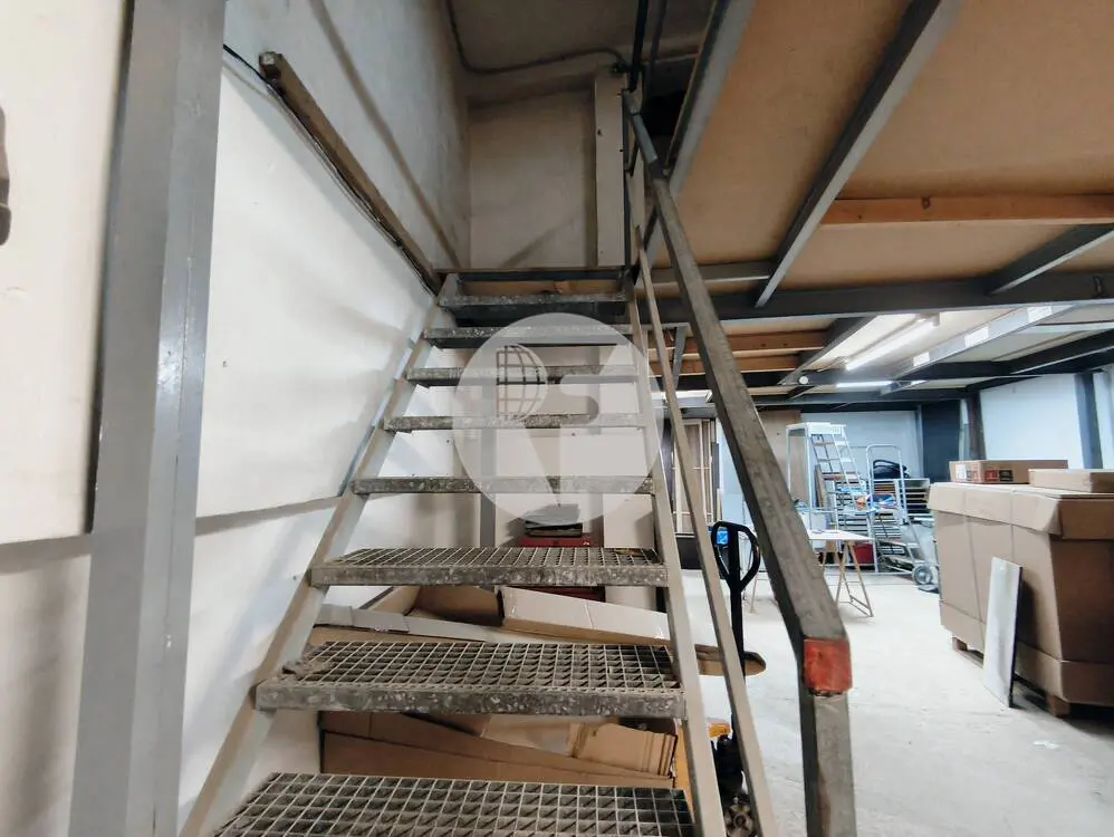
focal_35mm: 15
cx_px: 557
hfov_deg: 98.1
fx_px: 483
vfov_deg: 81.8
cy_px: 418
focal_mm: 1.65
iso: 800
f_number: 2.2
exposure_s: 1/25
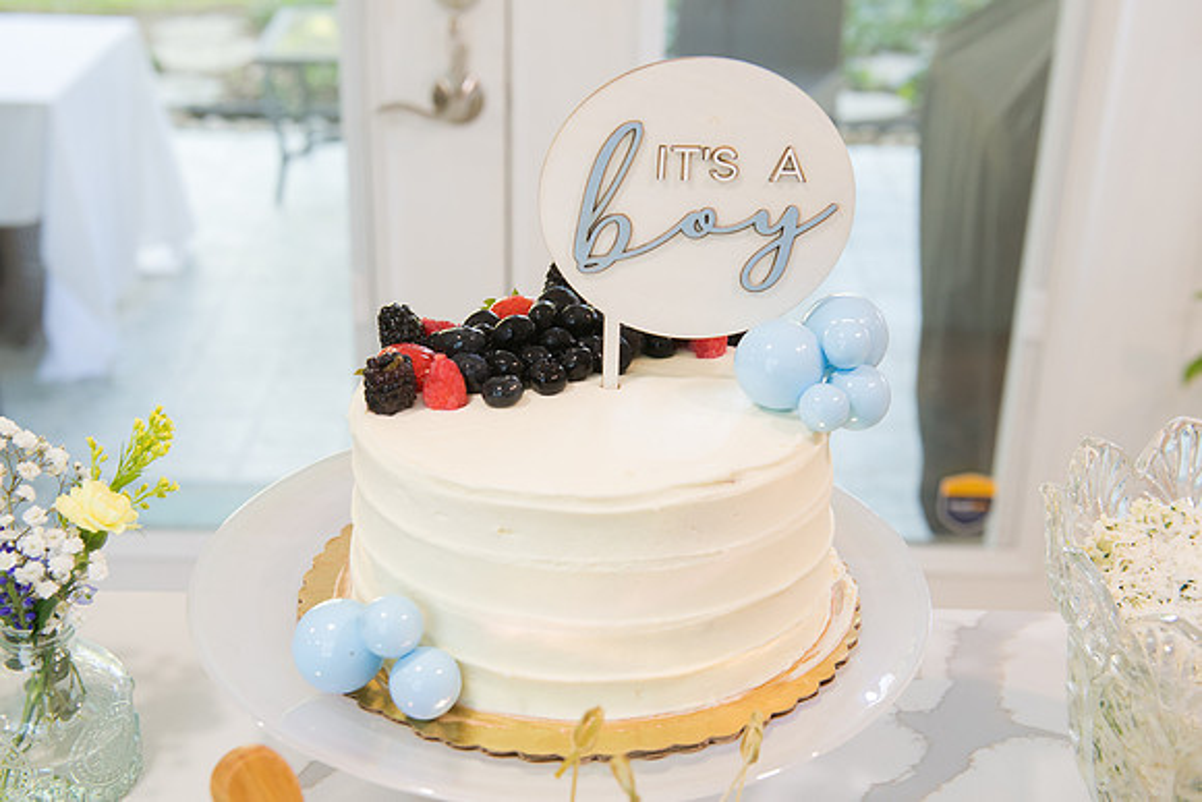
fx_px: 1714
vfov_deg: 26.3
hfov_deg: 38.6
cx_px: 601
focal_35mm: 51
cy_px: 401
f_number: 6.3
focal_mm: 50
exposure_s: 1/100
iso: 2000
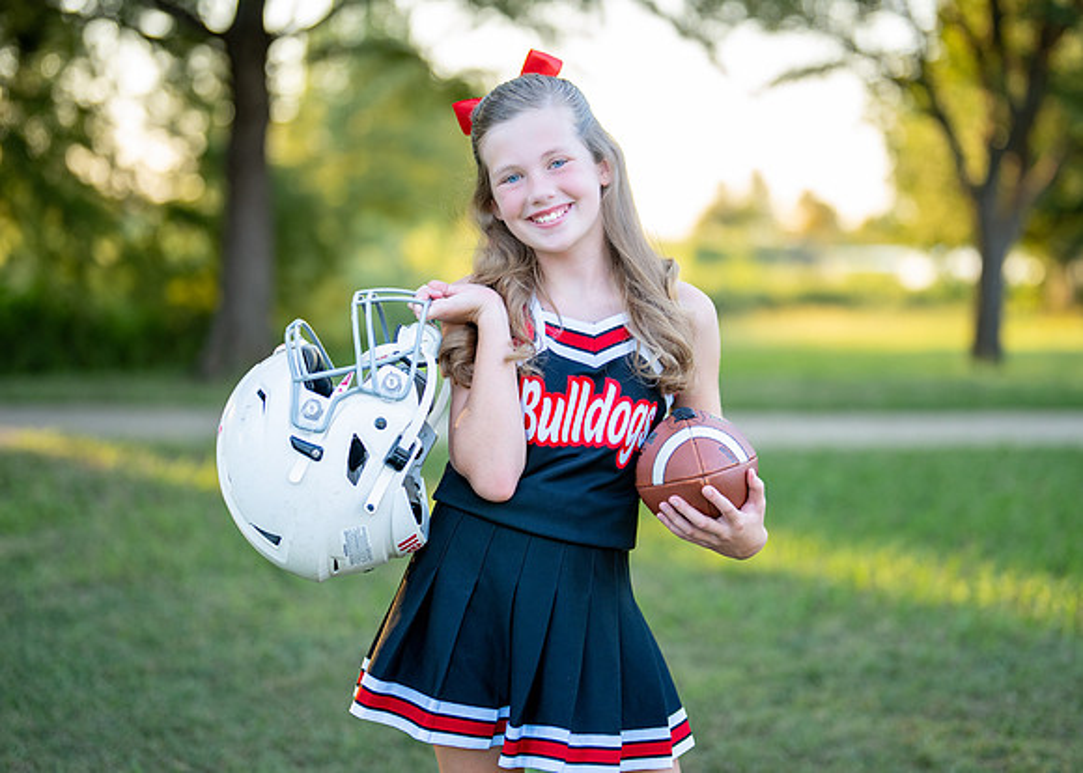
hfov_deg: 32.2
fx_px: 1873
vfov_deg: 23.3
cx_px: 583
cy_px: 334
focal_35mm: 61
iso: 200
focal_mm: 50
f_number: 1.2
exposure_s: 1/1000
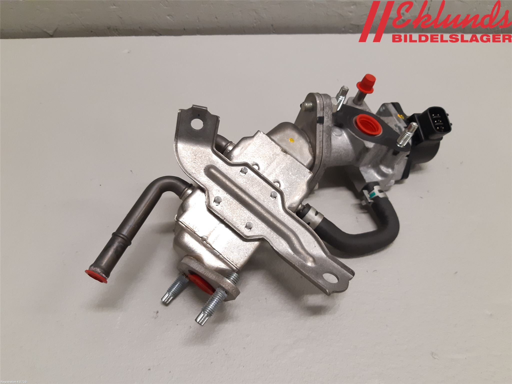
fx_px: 385
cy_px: 192
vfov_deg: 53.1
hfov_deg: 67.3
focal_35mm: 26
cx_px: 256
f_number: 1.7
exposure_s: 1/50
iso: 200
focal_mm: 3.93
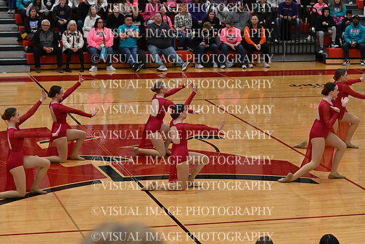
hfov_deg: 19.5
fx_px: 1065
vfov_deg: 13.0
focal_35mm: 105
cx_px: 182
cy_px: 122
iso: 5000
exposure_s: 1/400
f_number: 4
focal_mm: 70
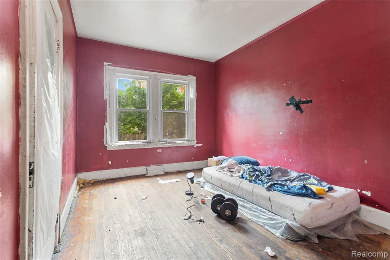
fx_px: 184
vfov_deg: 70.5
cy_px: 130
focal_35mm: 17
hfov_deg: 93.3
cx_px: 195
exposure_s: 1/1.25
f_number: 8
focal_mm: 17
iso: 400
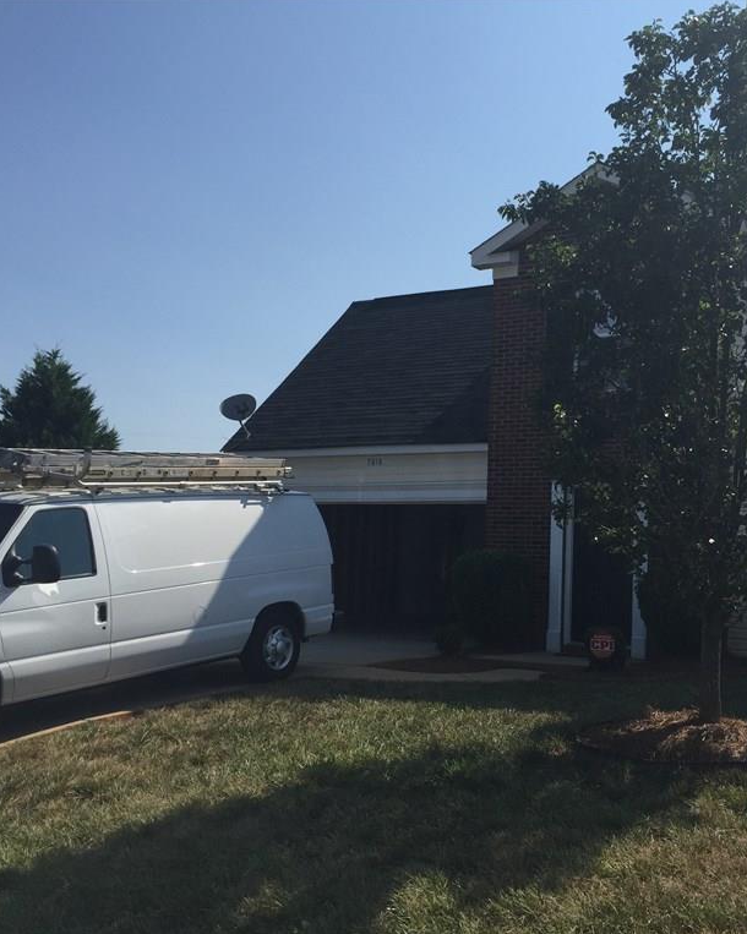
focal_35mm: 38
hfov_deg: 38.5
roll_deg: -2.7
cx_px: 523
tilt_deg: +4.9
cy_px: 466
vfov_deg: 47.9
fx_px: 1051
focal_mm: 4.15
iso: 32
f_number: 2.2
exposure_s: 1/2639
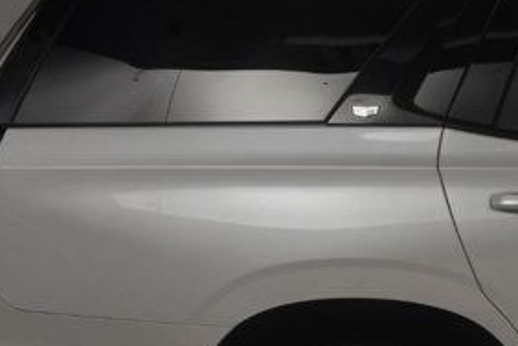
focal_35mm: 109
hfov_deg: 16.7
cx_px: 817
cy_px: 309
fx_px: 1568
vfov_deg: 12.5
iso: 100
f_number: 14
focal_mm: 20
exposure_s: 1/160
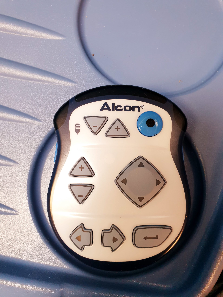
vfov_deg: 67.3
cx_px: 112
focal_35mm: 26
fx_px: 223
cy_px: 148
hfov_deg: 53.1
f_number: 2.4
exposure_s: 1/50
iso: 200
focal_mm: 4.3
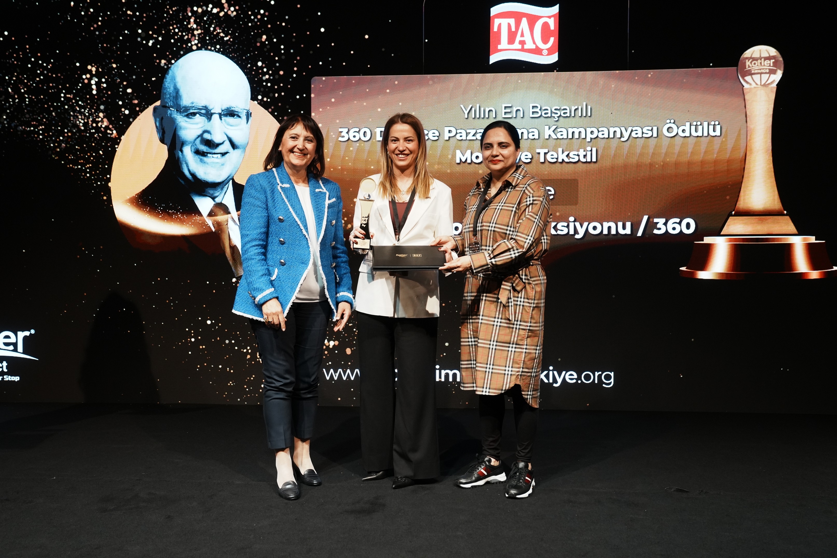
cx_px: 418
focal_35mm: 36
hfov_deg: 53.1
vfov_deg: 36.9
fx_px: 837
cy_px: 279
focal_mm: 36
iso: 2000
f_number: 4.5
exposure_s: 1/200
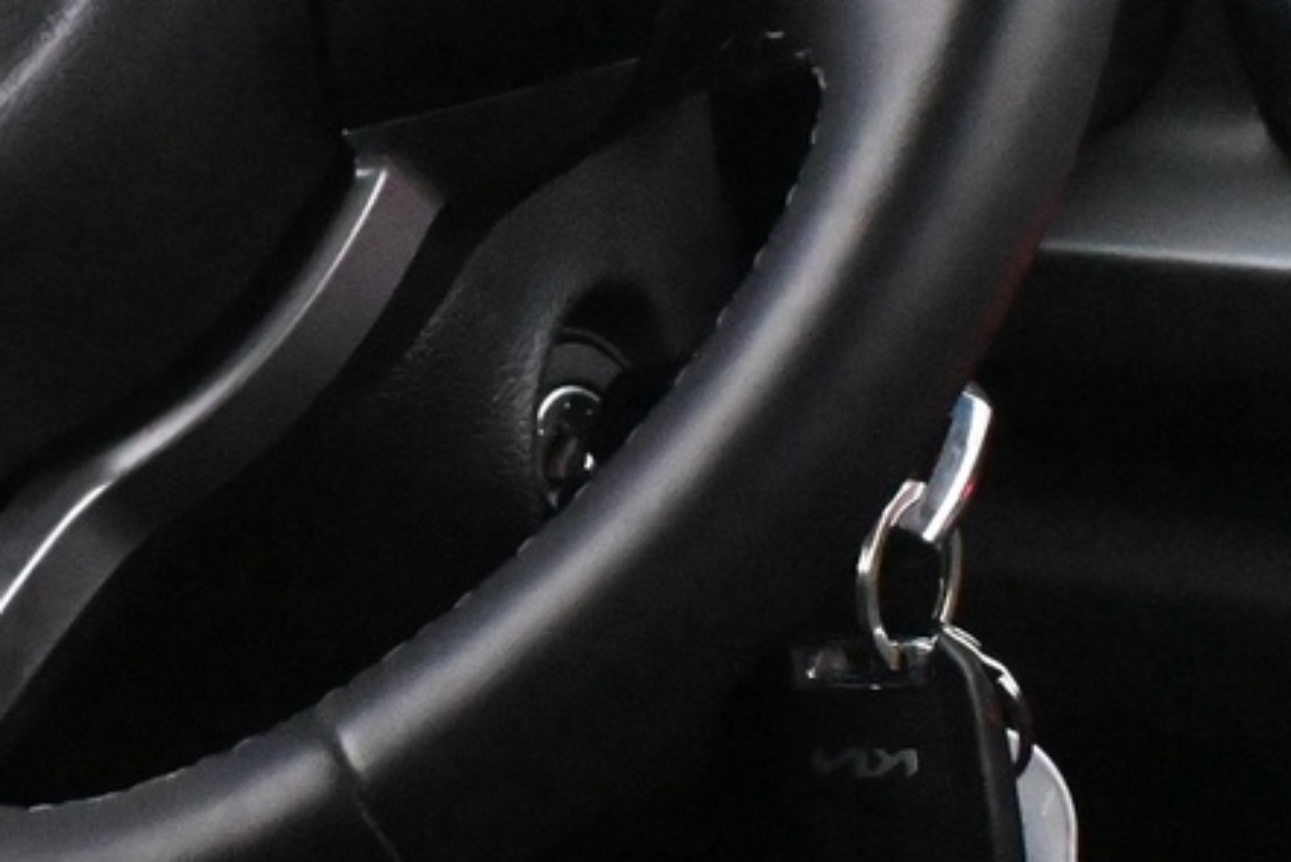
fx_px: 5228
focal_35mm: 146
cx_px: -210
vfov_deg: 9.3
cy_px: -196
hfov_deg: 13.7
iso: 12800
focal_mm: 26.5
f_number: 4.5
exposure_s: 1/60
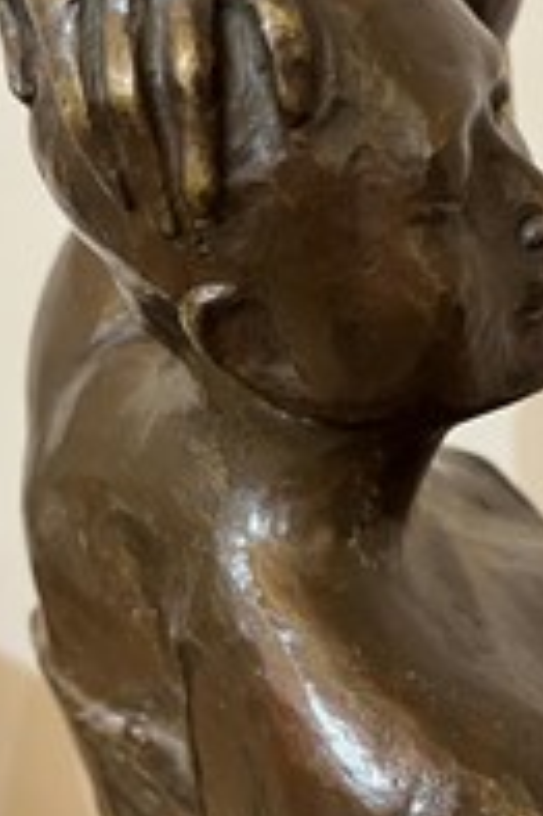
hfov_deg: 24.5
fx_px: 1246
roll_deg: -1.3
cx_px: 340
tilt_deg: -24.1
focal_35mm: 55
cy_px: 377
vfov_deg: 36.3
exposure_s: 1/50
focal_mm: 5.1
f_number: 1.6
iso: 250
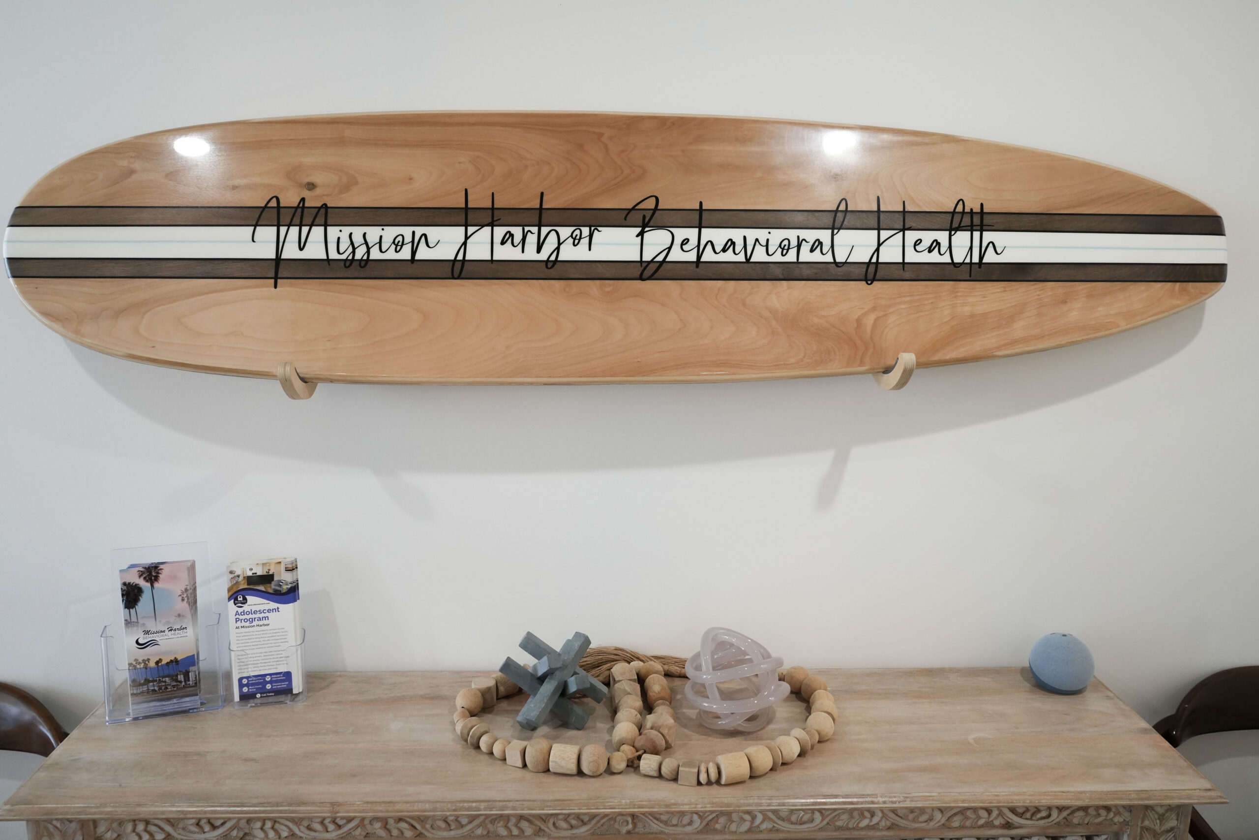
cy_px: 420
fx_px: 979
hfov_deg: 65.5
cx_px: 630
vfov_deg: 46.4
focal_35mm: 28
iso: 3200
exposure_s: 1/250
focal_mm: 28
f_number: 4.5
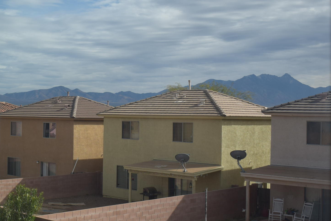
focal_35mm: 62
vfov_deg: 21.9
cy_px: 106
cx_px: 69
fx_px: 570
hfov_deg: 31.6
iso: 200
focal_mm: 20
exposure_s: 1/2500
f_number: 3.5
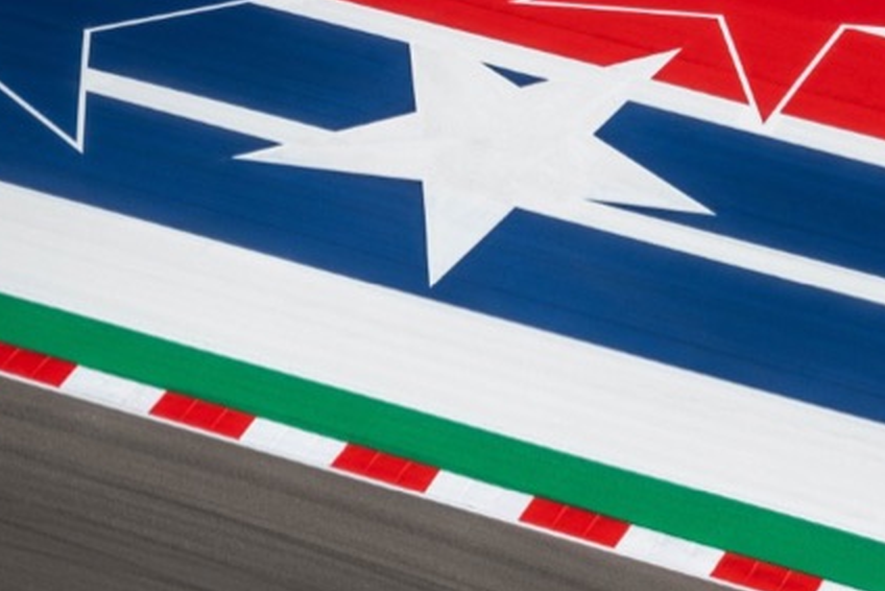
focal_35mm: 198
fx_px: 4869
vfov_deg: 6.9
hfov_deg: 10.4
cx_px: 703
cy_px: 387
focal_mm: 70
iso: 160
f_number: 4.5
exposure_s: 1/2500
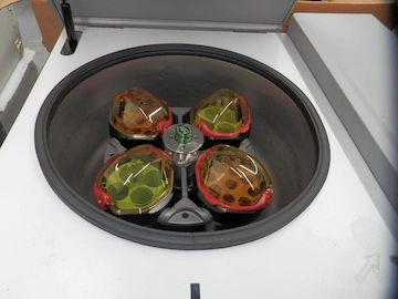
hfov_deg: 69.4
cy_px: 150
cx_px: 199
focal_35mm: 25
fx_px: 287
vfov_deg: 54.9
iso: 100
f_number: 3
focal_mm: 4.5
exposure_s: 1/30
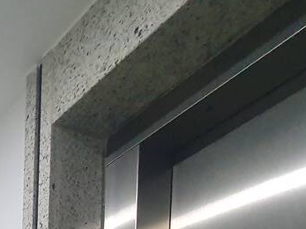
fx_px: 477
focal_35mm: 54
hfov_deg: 25.5
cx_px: -166
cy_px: 468
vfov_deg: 17.9
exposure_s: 1/60
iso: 400
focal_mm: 1.8
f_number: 2.2
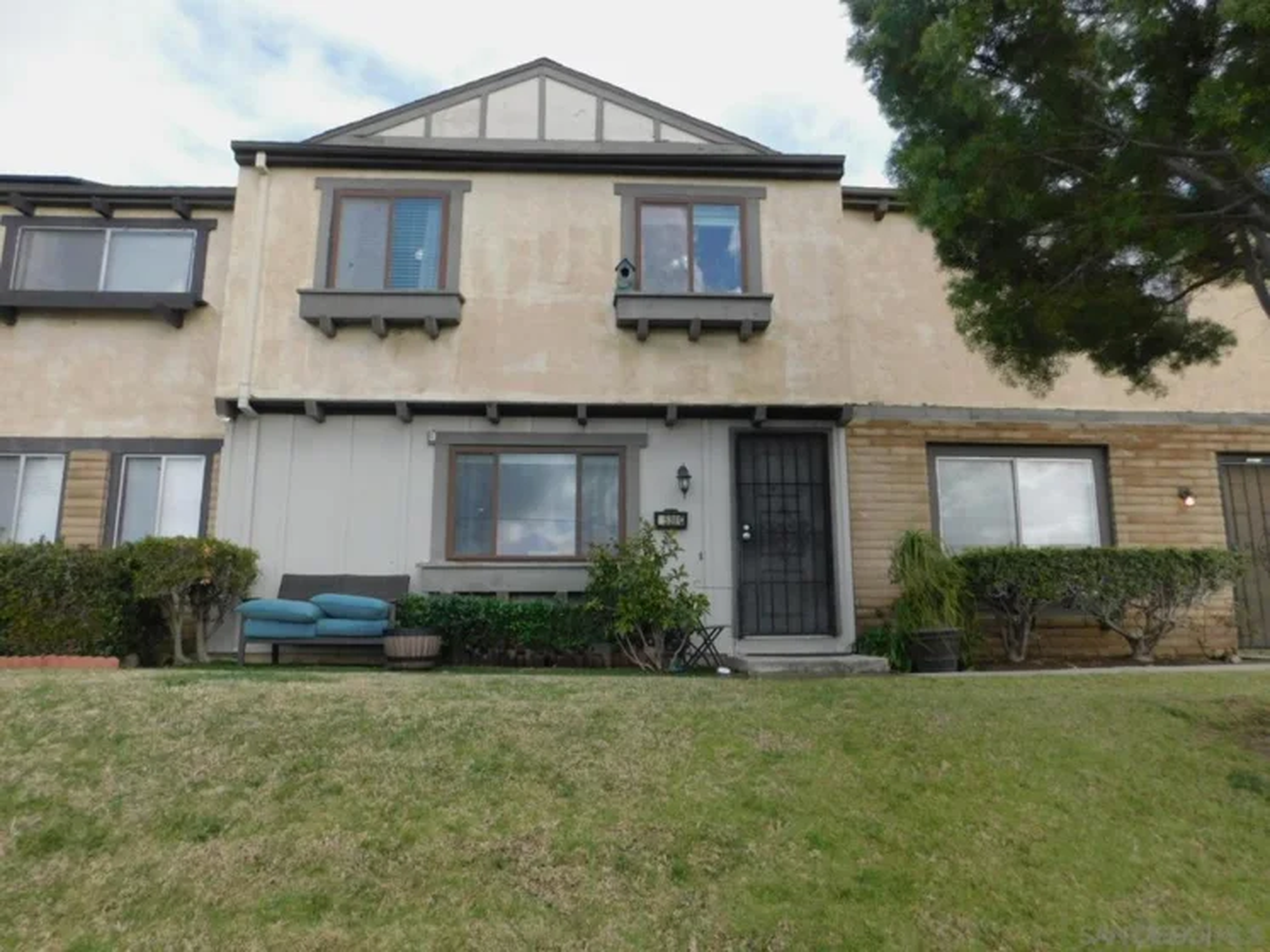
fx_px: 844
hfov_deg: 73.9
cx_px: 635
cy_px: 476
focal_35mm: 23
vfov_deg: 58.9
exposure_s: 1/800
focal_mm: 4
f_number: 3
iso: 125
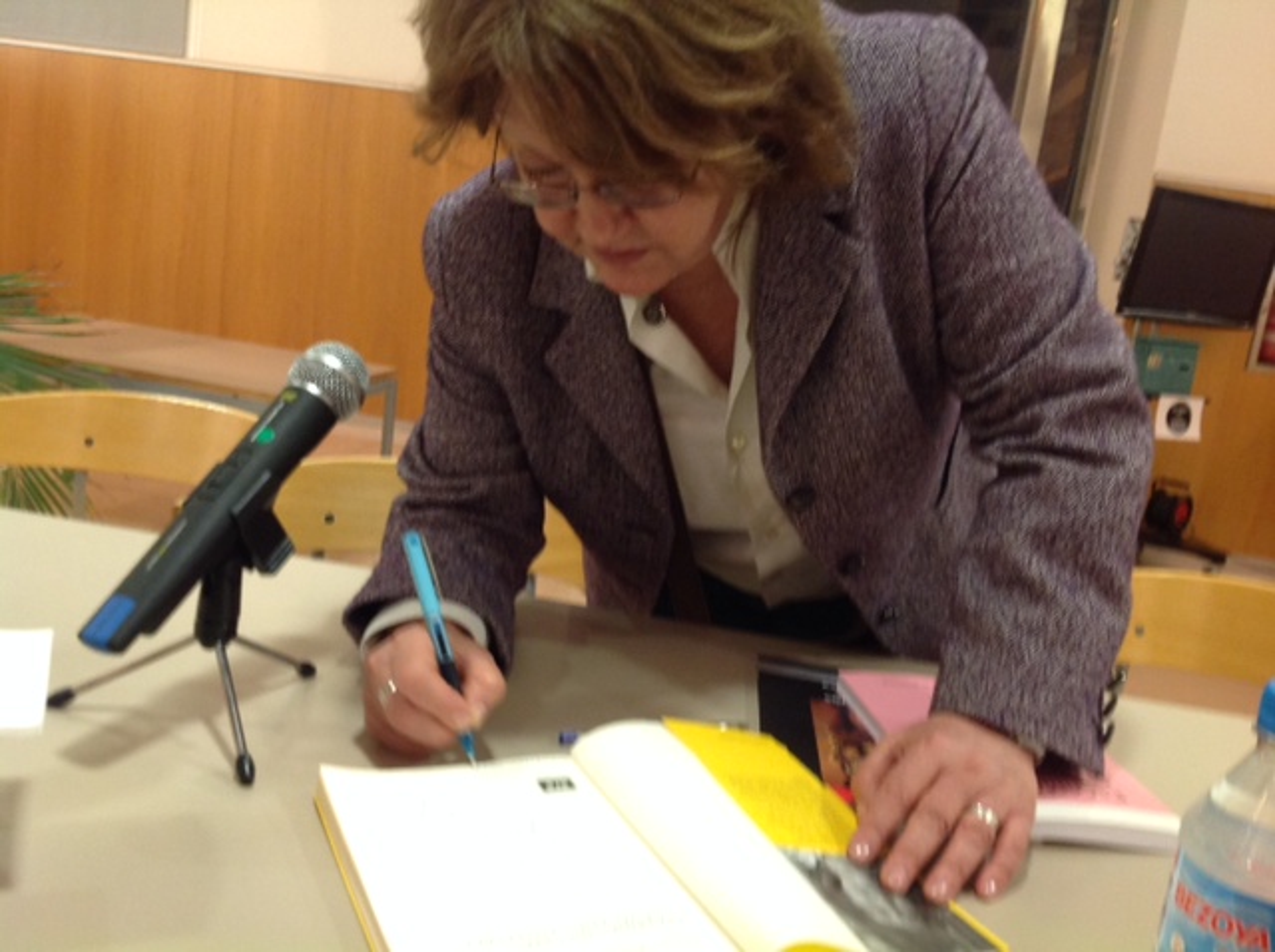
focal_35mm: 35
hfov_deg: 52.7
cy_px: 476
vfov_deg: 40.6
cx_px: 638
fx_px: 1287
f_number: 2.4
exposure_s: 1/15
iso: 200
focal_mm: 4.28
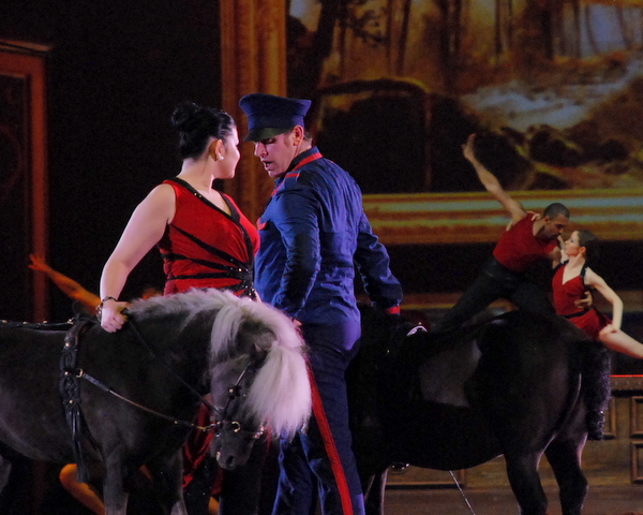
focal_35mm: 229
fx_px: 4350
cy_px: 258
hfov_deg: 8.5
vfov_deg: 6.8
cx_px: 331
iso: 1600
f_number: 5.6
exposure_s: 1/125
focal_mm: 135
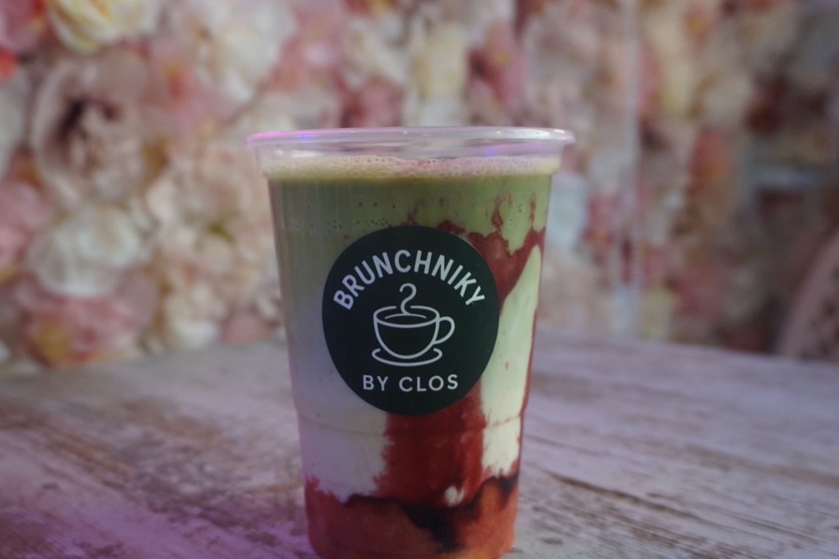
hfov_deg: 51.8
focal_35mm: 37
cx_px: 375
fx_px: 862
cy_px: 295
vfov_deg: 35.9
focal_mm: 20
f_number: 4
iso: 500
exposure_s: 1/60
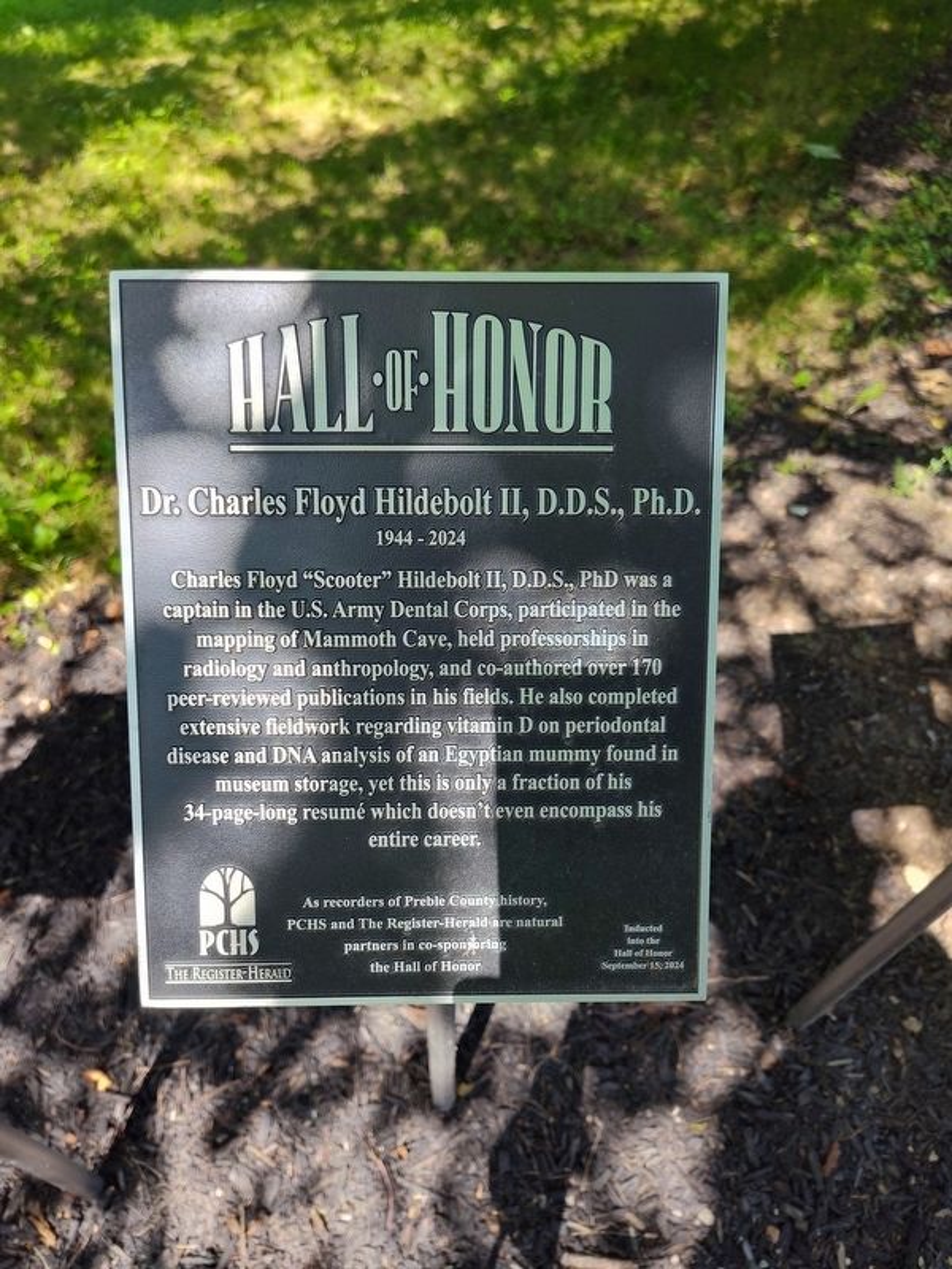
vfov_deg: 73.9
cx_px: 476
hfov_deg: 58.9
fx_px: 843
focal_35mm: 23
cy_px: 634
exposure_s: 1/256
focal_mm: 5.56
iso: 100
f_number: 1.8
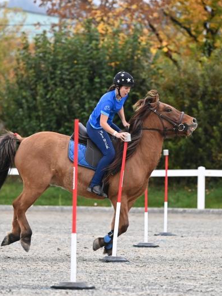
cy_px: 148
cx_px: 121
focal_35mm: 334
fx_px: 2855
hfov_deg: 4.5
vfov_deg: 5.9
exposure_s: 1/1250
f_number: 5.6
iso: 10000
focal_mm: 230
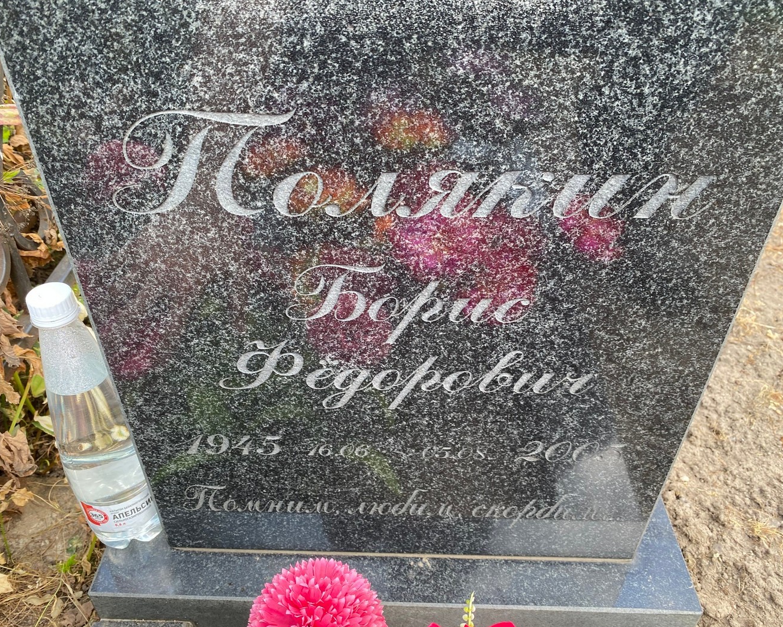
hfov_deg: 62.2
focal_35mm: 28
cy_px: 324
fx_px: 649
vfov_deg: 51.5
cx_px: 373
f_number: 1.8
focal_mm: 4.25
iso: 40
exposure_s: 1/122
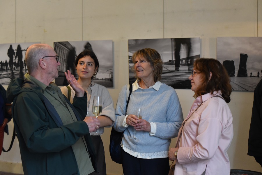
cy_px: 88
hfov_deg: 39.6
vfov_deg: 27.0
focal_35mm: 50
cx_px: 131
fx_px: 364
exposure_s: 1/250
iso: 4500
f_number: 3.5
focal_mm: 50
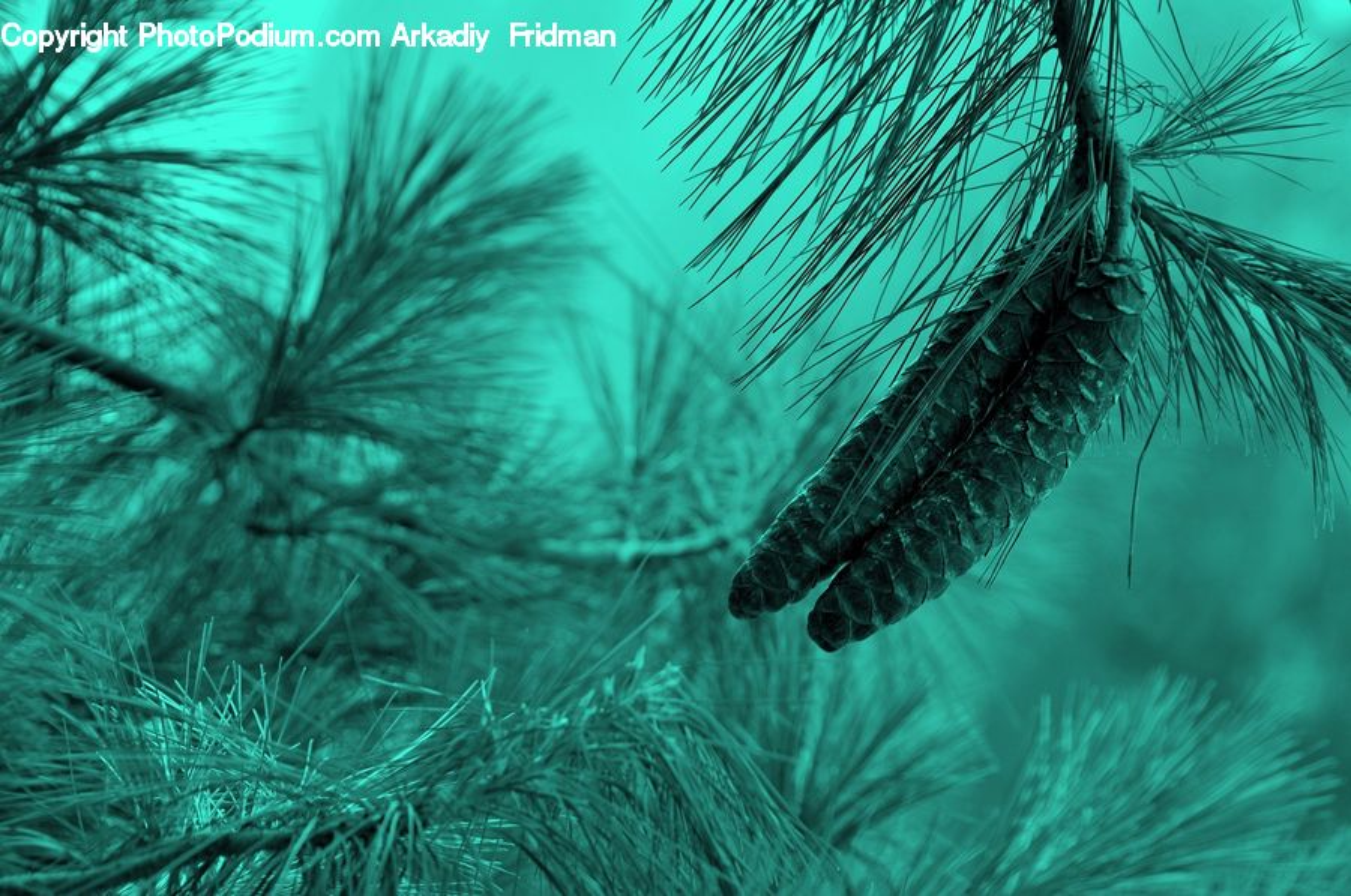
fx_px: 9554
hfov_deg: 8.1
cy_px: 448
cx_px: 676
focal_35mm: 255
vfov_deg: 5.4
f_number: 7.1
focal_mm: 170
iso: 200
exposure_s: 1/100
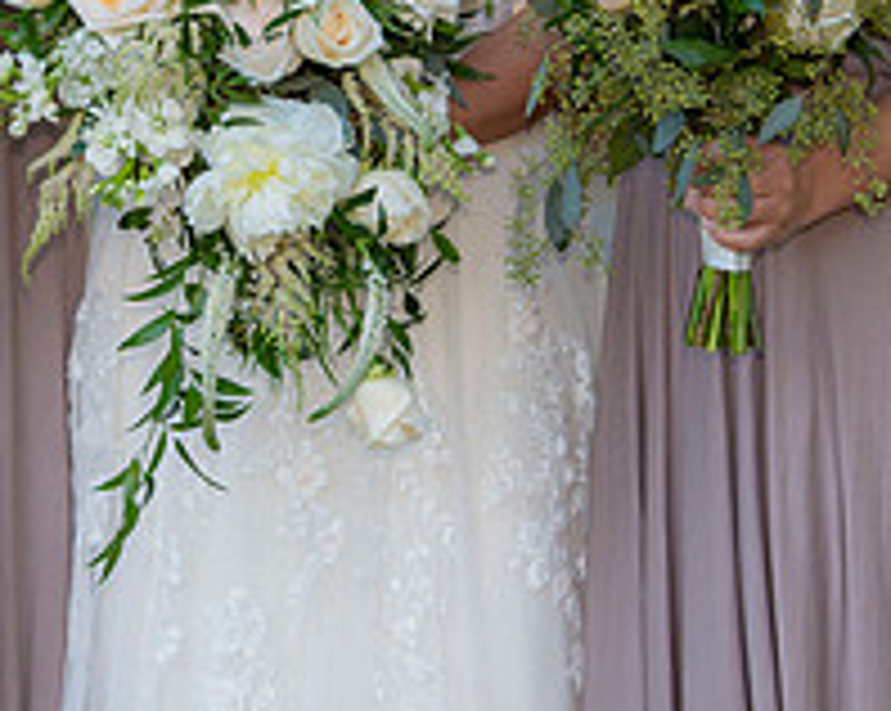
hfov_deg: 5.8
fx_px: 8852
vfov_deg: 4.6
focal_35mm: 336
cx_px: 166
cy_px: -117
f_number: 6.3
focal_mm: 122
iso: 1250
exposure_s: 1/400
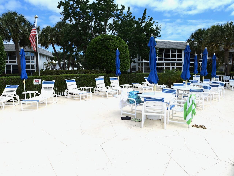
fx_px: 162
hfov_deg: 71.6
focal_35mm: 24
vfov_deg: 56.8
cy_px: 88
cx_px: 117
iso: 100
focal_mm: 12
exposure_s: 1/640
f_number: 7.1
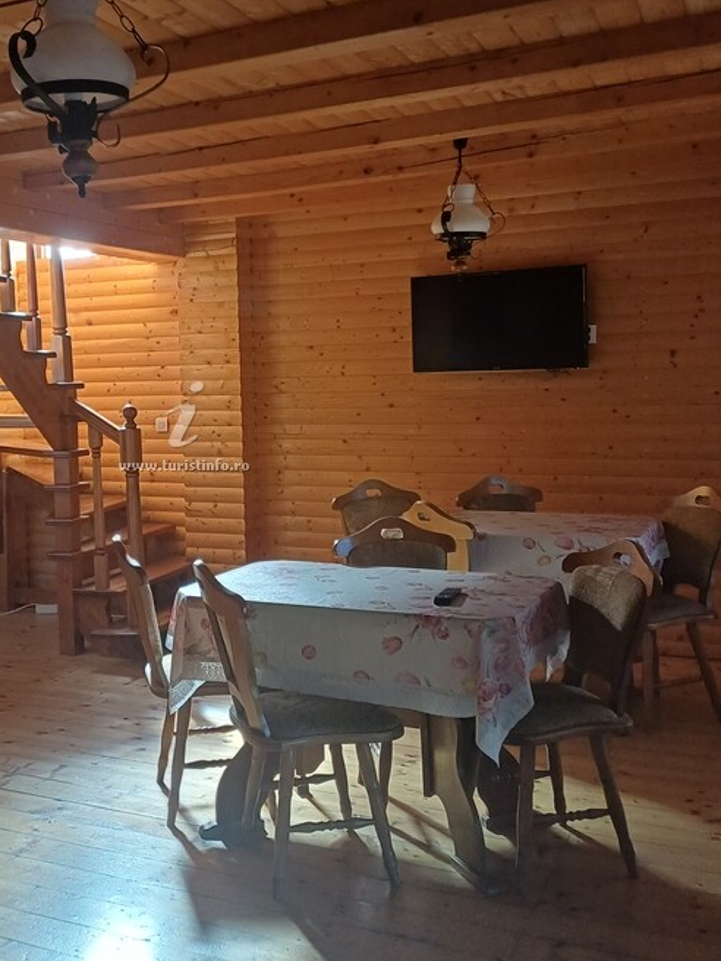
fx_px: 1083
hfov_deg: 36.0
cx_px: 180
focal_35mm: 39
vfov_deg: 47.8
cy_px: 420
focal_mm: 4.65
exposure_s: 1/50
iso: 250
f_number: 1.8
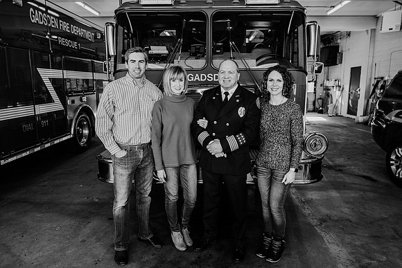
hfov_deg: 71.7
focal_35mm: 25
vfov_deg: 51.5
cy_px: 134
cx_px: 205
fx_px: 278
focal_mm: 24
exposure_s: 1/250
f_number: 3.2
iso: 250
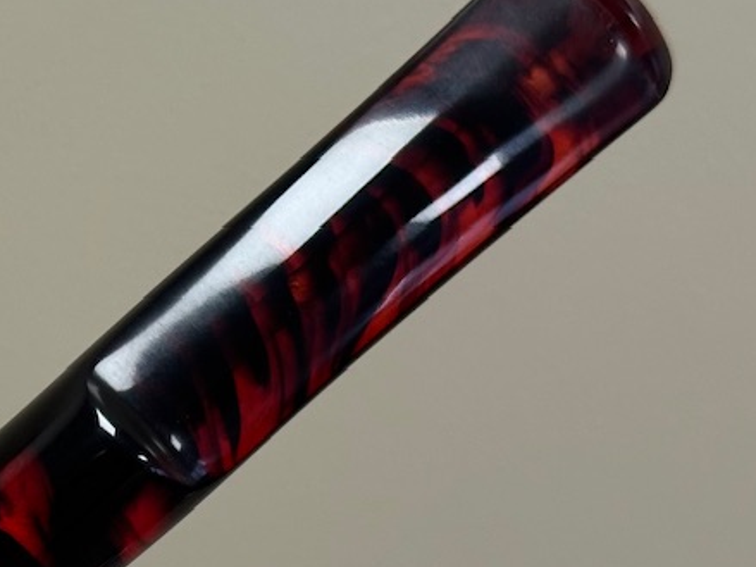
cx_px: -55
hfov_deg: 13.8
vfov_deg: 10.5
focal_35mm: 140
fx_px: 3057
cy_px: 572
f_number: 1.78
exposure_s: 1/121
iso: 64
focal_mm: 6.86
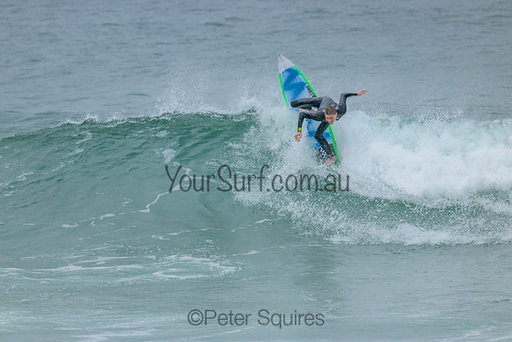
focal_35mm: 800
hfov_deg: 2.6
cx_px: 256
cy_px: 171
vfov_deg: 1.7
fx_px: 11380
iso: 4000
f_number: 11
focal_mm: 800
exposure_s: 1/1600
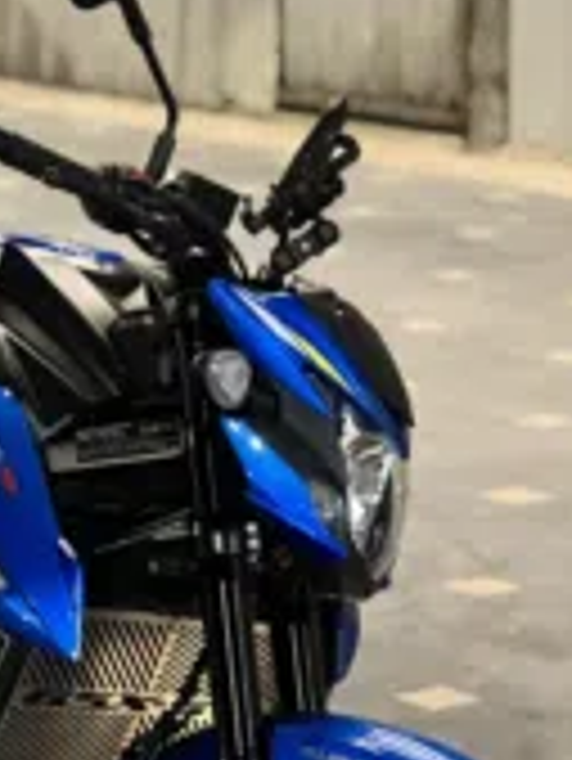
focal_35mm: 182
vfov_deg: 10.9
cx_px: -23
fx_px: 4005
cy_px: 342
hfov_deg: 8.1
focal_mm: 9
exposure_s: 1/14
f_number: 2.8
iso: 800
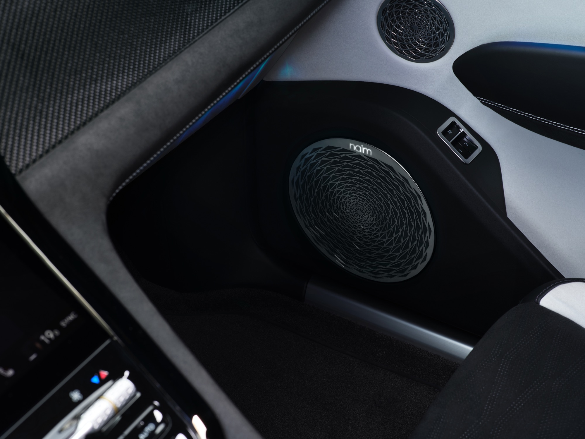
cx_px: 292
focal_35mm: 63
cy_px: 220
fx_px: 1065
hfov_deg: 30.7
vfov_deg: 23.3
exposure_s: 1/1.3
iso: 200
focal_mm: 80
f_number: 14
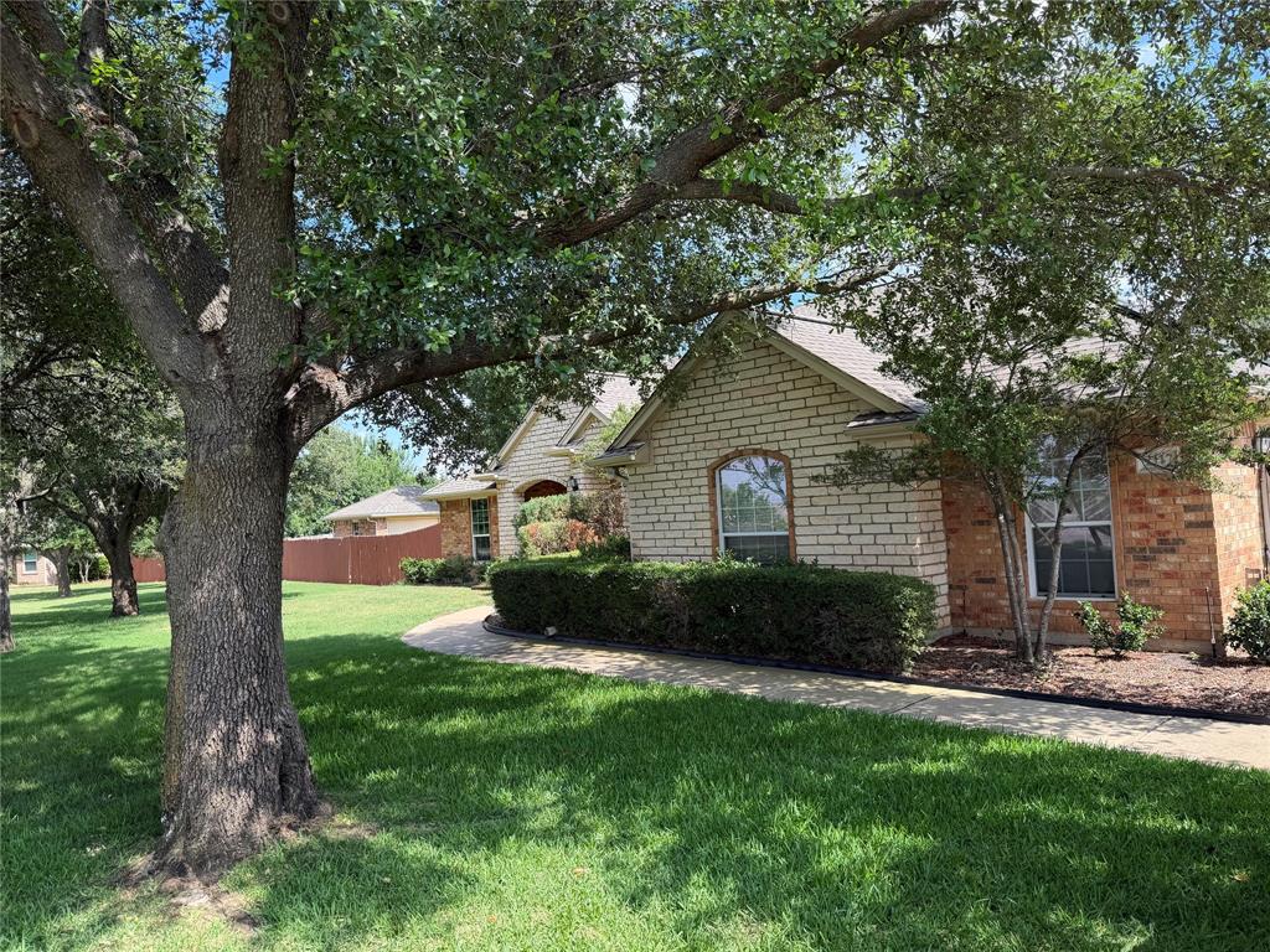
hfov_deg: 71.6
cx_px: 635
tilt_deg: +0.4
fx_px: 881
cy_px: 476
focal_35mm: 24
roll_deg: +3.1
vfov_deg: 56.8
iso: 80
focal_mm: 6.76
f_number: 1.78
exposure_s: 1/931
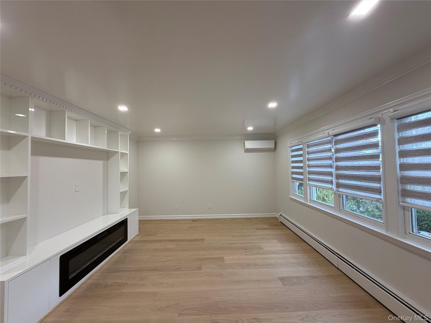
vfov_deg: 85.7
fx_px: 174
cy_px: 162
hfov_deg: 102.1
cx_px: 216
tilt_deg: +1.2
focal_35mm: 14
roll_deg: +1.5
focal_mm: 2.22
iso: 200
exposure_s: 1/120
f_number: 2.2
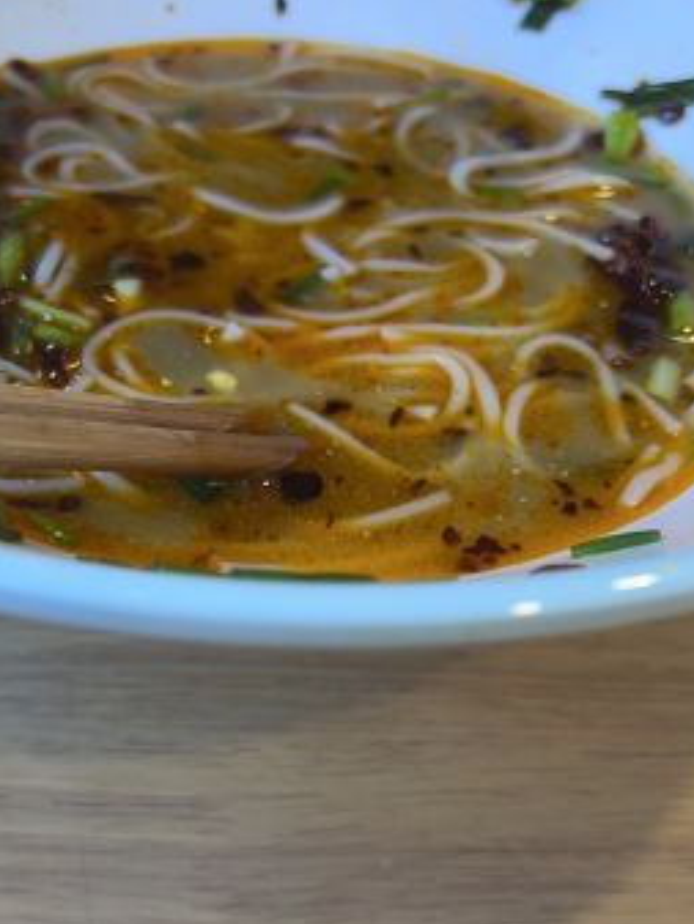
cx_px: 299
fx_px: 1870
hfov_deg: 21.0
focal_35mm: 70
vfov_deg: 27.8
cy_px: 436
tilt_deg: -47.4
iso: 80
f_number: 1.5
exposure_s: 1/50
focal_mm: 5.7
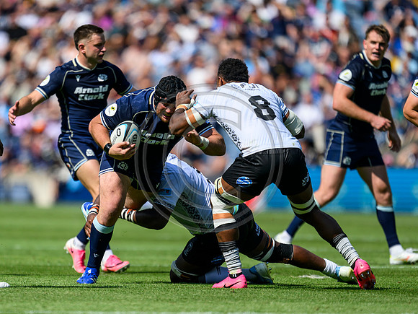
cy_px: 184
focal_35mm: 708
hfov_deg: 2.8
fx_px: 8554
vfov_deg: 2.1
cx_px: 143
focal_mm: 560
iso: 250
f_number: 4
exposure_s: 1/2500
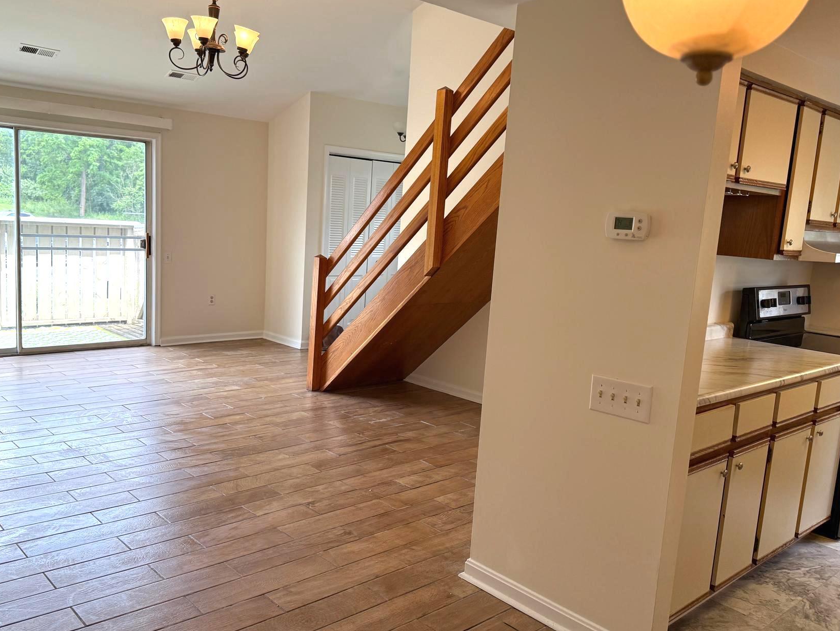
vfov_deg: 46.8
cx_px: 396
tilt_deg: -7.9
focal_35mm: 30
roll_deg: -3.5
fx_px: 728
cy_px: 319
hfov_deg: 59.9
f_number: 1.78
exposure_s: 1/326
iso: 100
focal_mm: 6.76
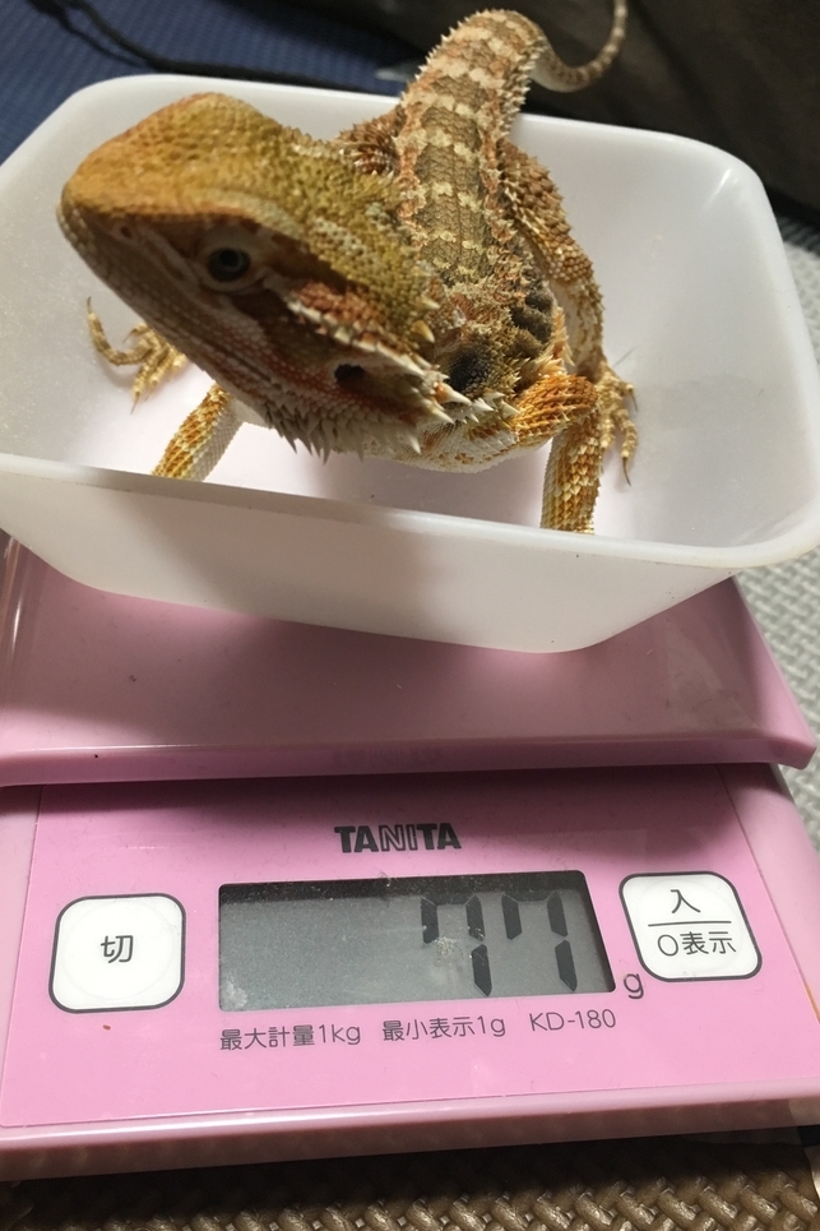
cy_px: 638
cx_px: 356
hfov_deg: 41.0
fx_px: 1094
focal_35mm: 32
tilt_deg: -43.8
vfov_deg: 58.7
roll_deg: -4.9
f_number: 2.2
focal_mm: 4.15
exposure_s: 1/30
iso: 125
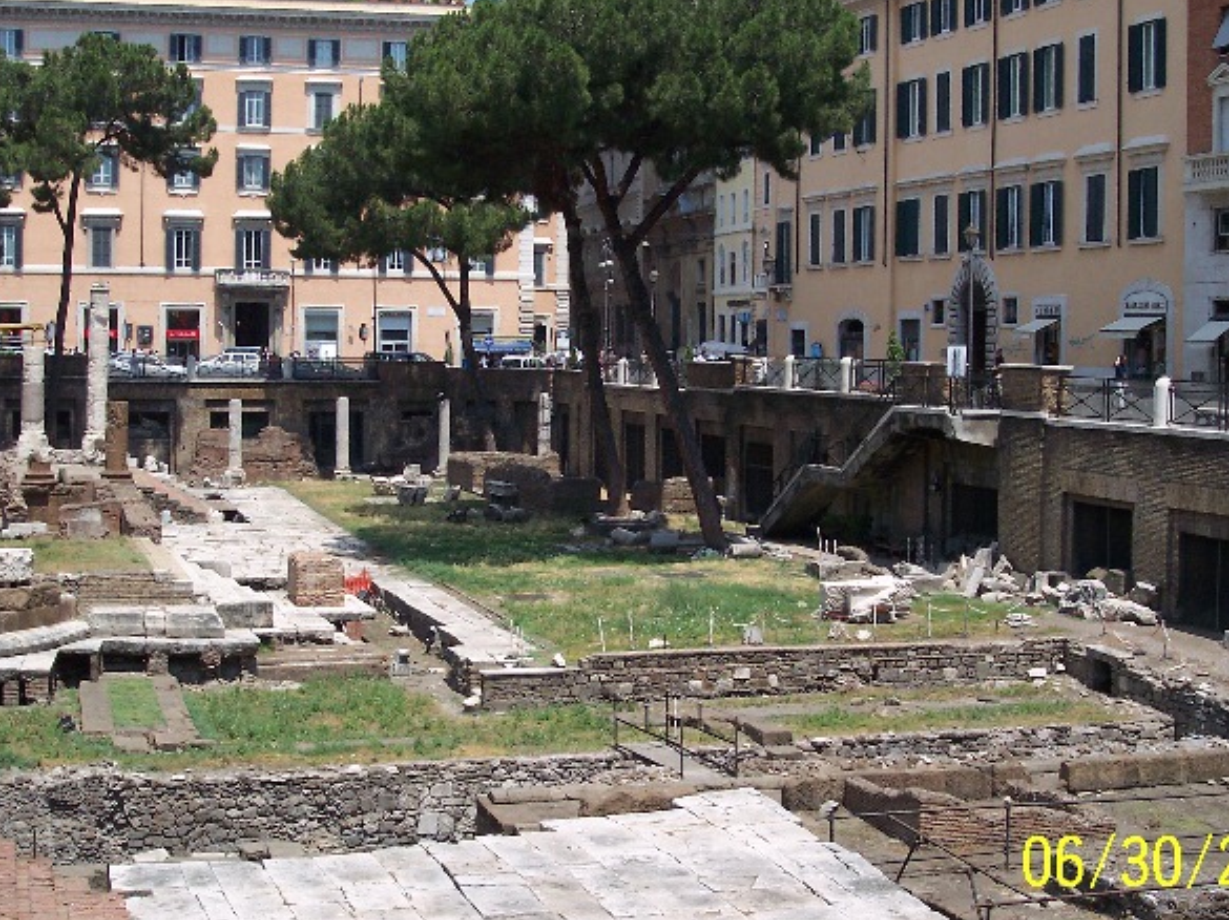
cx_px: 590
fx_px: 1845
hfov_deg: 36.8
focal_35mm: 52
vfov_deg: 28.0
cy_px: 389
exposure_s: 1/700
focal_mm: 8
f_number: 4.8
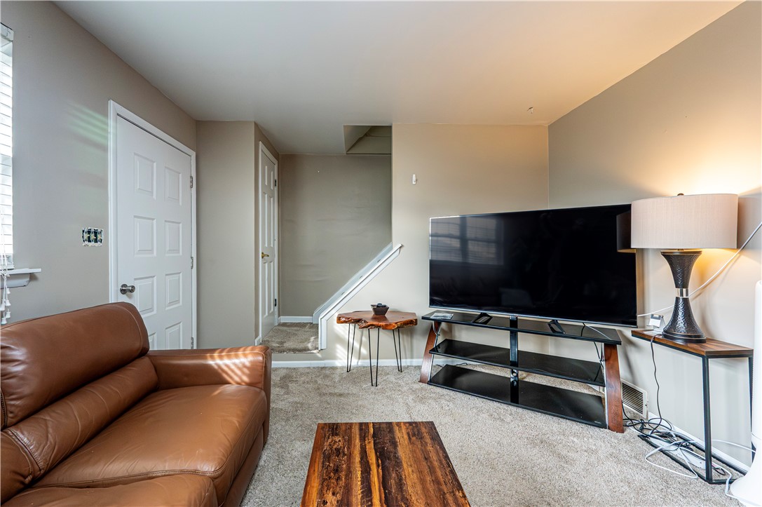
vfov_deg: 81.1
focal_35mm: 14
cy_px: 254
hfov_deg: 104.3
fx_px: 296
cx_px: 381
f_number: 8
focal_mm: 14
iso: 5000
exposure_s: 1/100
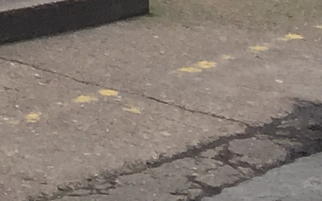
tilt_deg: +4.7
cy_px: -561
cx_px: -553
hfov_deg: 8.1
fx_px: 2036
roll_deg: +0.6
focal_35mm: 232
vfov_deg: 5.1
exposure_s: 1/297
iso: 32
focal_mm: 4.15
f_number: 2.2
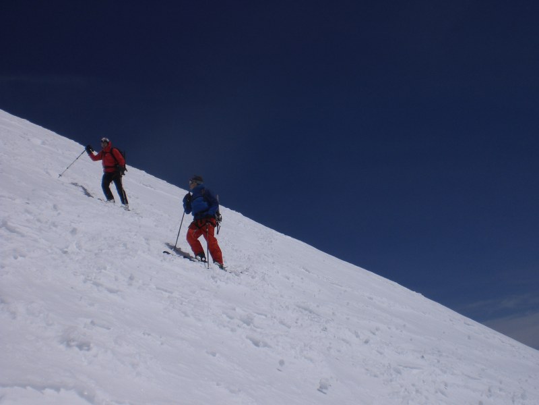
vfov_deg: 37.7
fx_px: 592
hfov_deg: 49.0
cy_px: 202
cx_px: 270
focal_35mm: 38
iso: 50
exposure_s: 1/2000
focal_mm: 6.3
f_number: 4.4
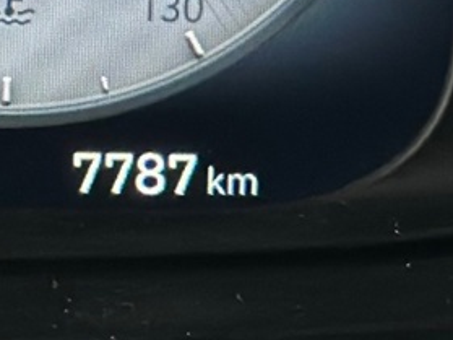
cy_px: -412
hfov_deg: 5.7
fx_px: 4317
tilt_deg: -13.4
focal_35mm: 330
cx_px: -794
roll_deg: -2.4
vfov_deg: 4.4
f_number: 1.78
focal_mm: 6.86
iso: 125
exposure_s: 1/60
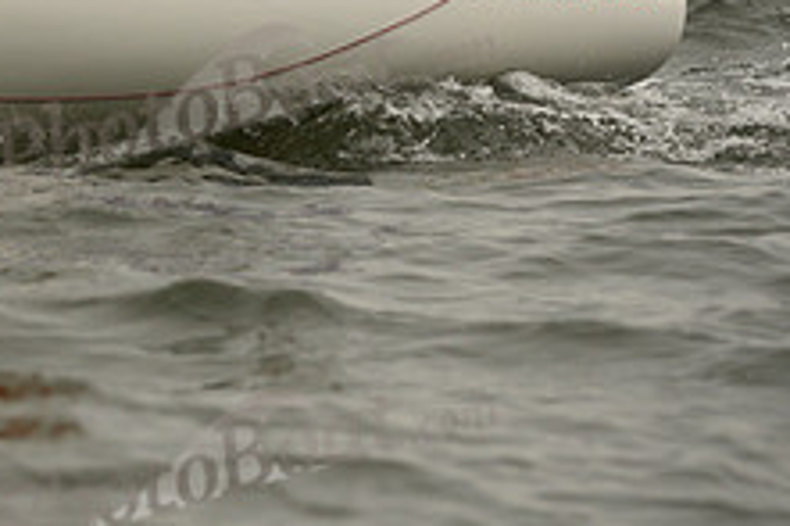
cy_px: -38
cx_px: -189
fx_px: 13836
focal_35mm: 631
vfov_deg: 2.2
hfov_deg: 3.3
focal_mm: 240
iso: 320
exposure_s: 1/1250
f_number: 5
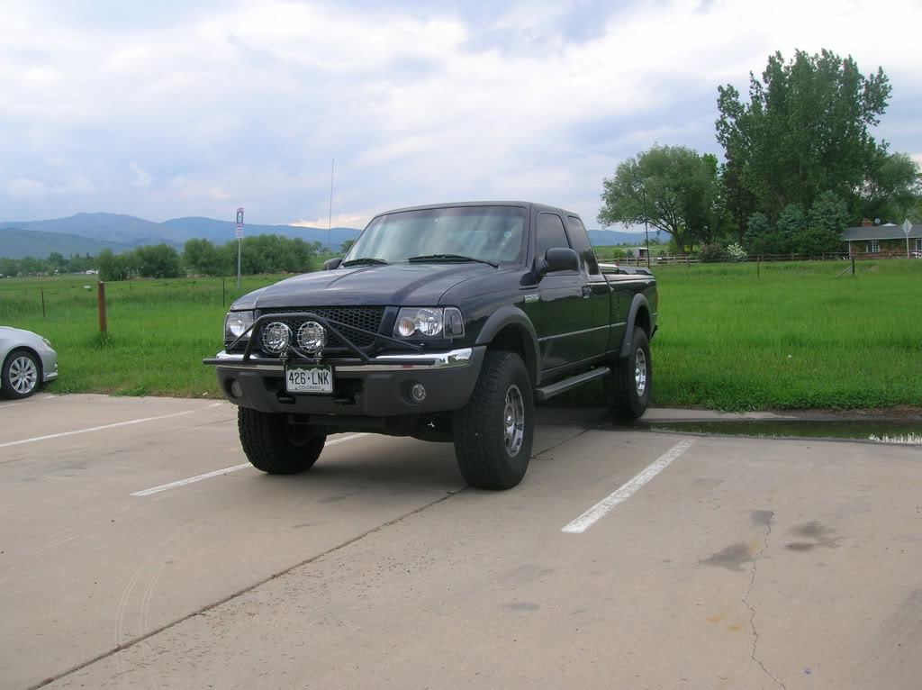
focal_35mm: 34
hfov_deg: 54.0
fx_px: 905
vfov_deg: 41.7
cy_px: 345
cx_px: 461
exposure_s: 1/84.4
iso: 50
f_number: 4.9
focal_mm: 5.7
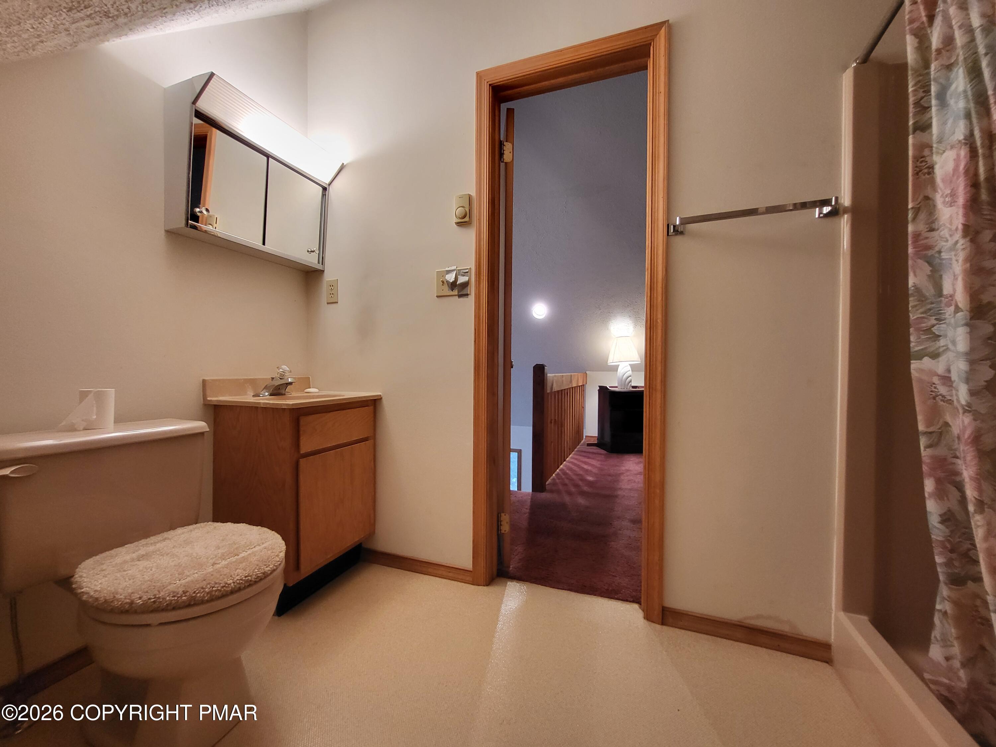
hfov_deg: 106.2
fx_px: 374
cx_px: 498
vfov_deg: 89.9
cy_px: 374
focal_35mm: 13
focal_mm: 1.74
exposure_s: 1/40
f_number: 2.2
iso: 320
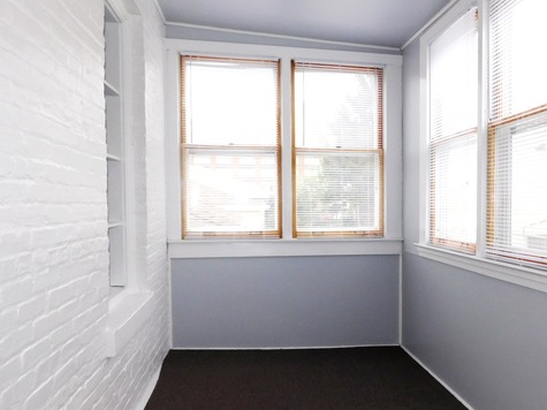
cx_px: 358
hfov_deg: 57.3
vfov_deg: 45.3
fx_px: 490
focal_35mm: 31
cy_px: 228
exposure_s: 1/160
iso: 125
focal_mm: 4
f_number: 3
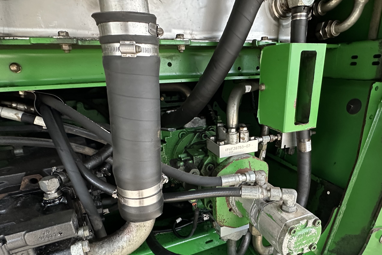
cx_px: 216
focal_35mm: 23
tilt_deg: -20.3
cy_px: 154
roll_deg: +1.8
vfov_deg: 54.7
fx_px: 244
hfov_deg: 75.7
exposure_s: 1/60
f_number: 2.2
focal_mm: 2.22
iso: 400
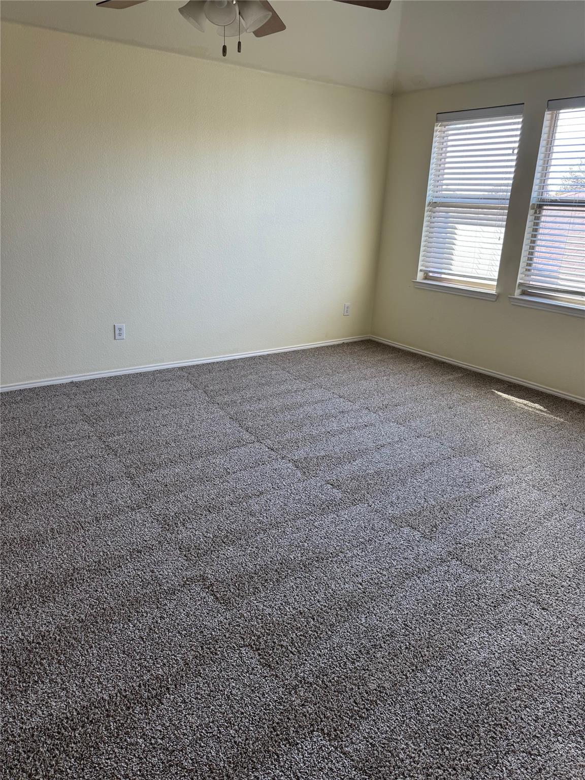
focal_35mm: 24
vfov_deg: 71.6
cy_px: 390
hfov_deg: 56.8
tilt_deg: -18.5
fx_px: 541
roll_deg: -2.1
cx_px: 292
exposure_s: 1/121
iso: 100
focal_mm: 6.76
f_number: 1.78
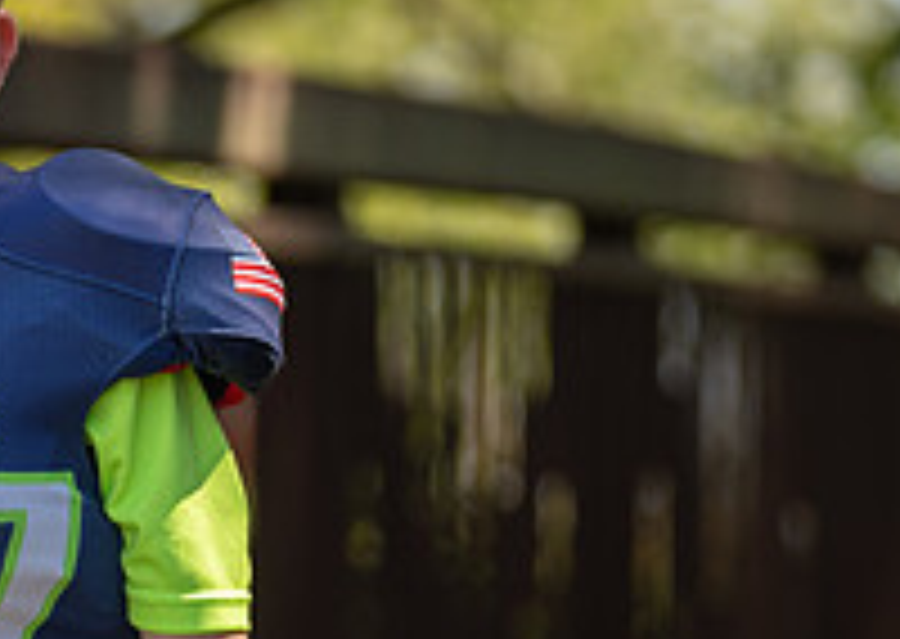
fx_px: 8877
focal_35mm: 348
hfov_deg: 5.8
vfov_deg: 4.1
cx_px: -28
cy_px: 512
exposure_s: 1/400
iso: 100
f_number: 2.8
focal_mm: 113
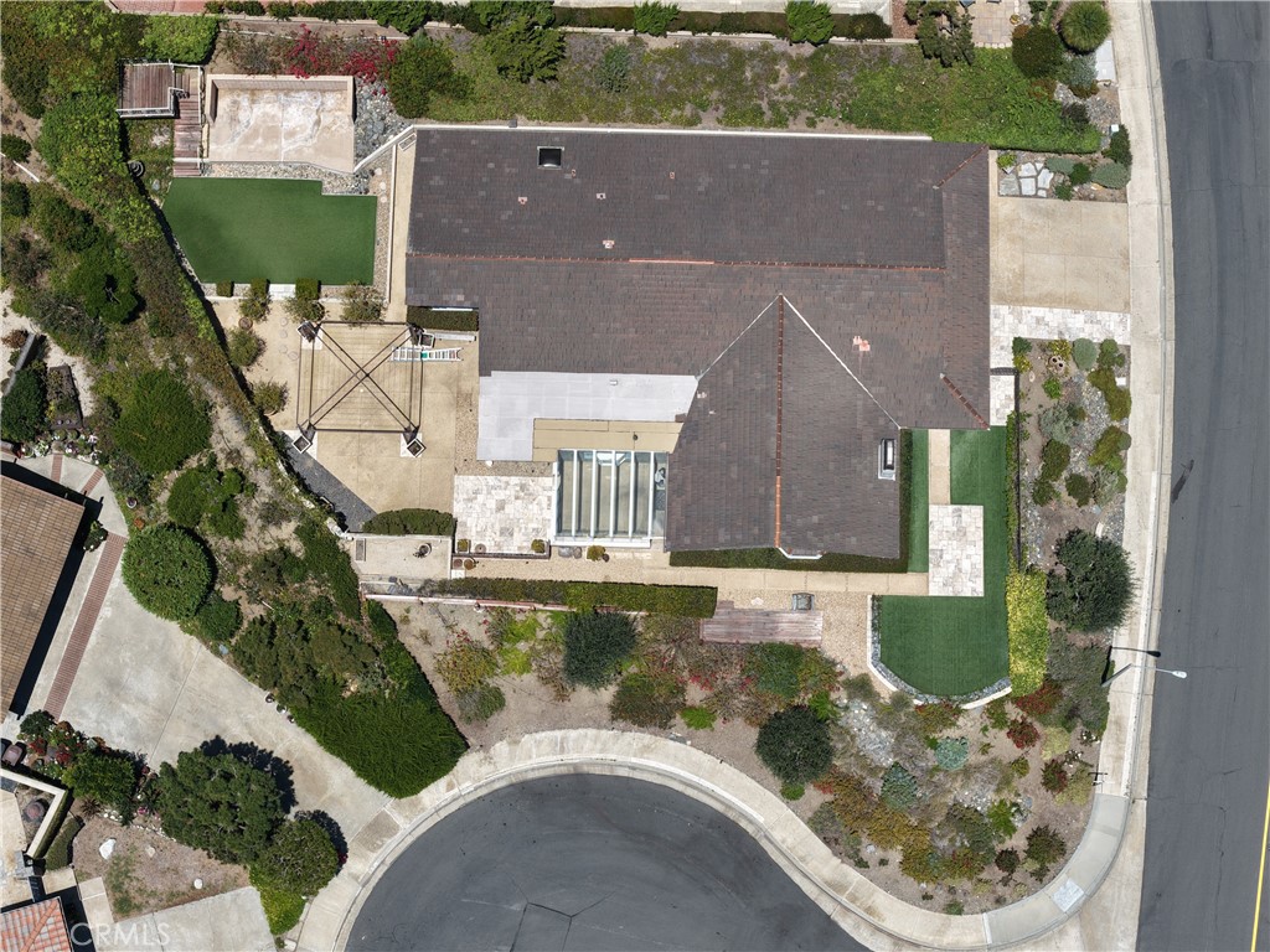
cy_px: 476
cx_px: 635
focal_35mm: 70
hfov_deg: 27.8
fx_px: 2568
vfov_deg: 21.0
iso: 100
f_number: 2.8
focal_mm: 19.35
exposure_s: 1/2000
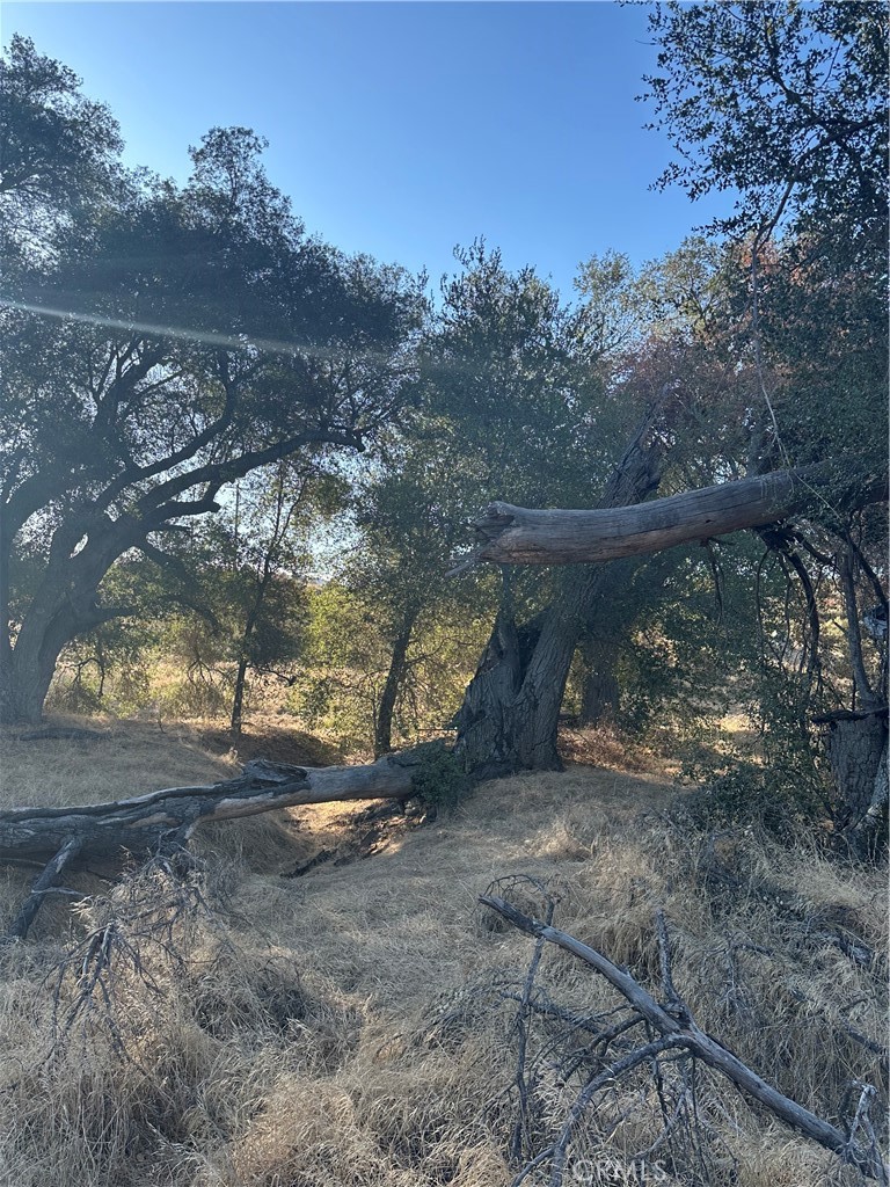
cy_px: 594
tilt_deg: +5.0
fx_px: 823
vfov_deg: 71.6
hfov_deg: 56.8
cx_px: 445
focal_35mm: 24
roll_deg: -3.3
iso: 80
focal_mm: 6.86
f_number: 1.78
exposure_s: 1/1131
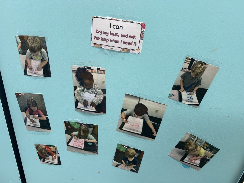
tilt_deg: -26.7
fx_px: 183
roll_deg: -4.8
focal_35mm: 26
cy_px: 92
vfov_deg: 53.1
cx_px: 122
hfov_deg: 67.3
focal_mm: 5.7
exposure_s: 1/60
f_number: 1.5
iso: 160
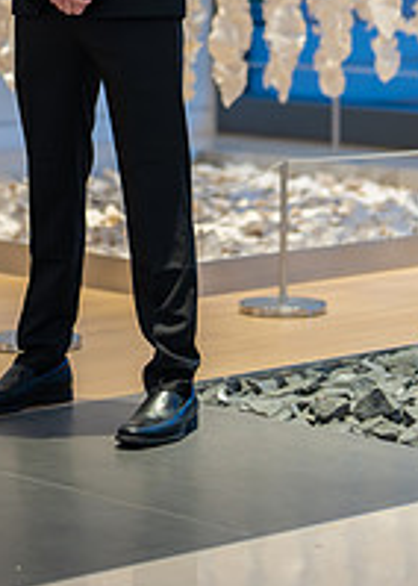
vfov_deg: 11.6
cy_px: -36
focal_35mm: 171
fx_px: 2844
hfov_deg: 8.4
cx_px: 111
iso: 1000
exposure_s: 1/640
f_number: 1.2
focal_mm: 50
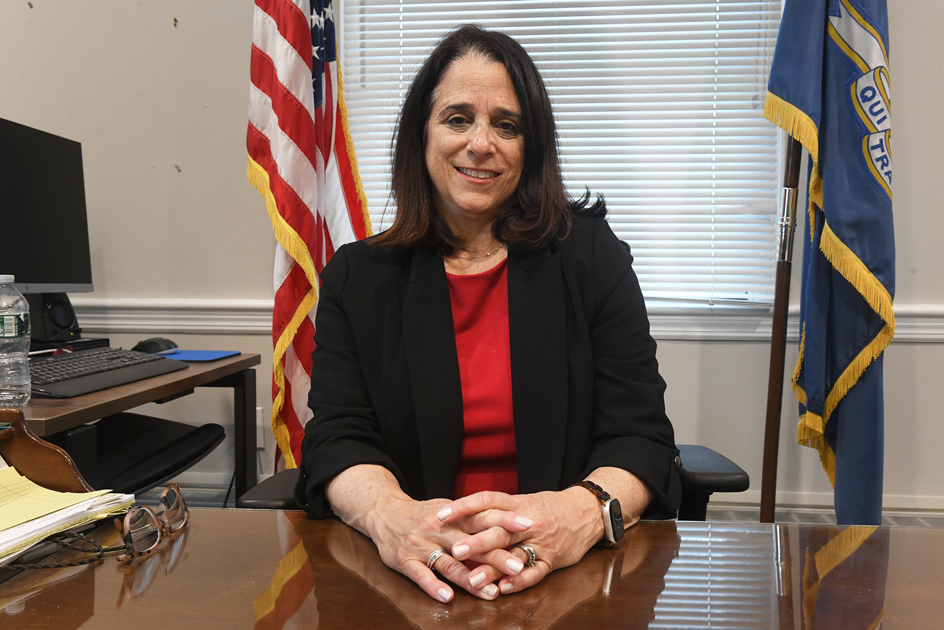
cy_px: 315
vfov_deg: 41.1
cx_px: 472
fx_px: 839
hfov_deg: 58.7
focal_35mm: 32
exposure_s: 1/30
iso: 3200
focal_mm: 32
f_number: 5.6
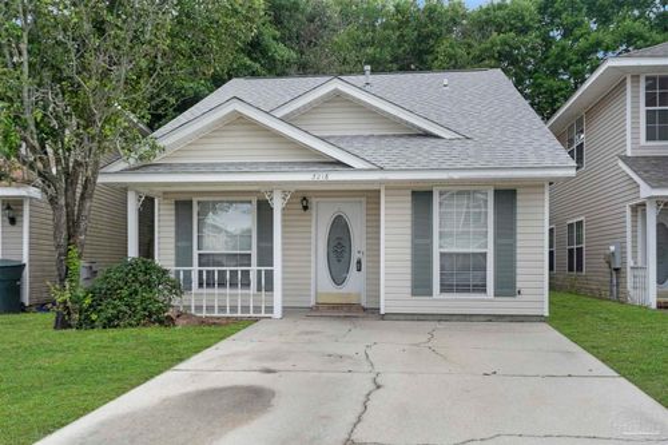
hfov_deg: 58.7
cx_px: 334
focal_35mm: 32
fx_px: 594
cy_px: 222
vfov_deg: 41.1
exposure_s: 1/250
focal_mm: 32
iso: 800
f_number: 5.6
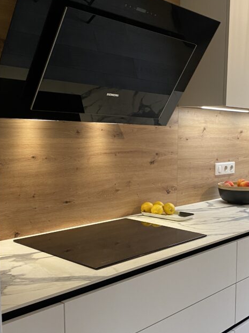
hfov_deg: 32.6
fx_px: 413
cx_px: 201
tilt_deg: -7.2
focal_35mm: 43
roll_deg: -1.1
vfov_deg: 43.7
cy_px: 190
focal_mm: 4.25
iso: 100
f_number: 1.8
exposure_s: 1/50
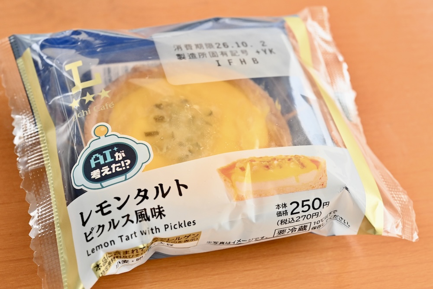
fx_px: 722
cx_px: 216
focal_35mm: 60
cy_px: 144
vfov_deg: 22.6
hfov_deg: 33.4
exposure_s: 1/160
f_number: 9
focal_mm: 60
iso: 4000
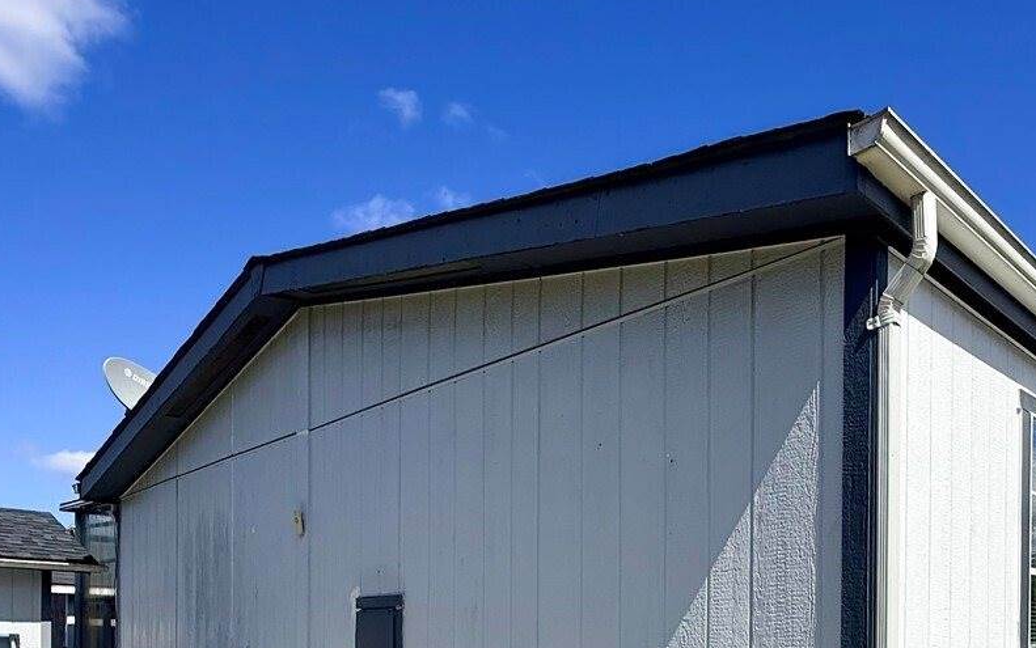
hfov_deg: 62.4
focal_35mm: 30
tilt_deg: -0.7
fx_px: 847
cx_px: 616
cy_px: 649
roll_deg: +0.2
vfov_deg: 37.4
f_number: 2.2
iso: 50
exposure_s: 1/3125
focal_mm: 2.22
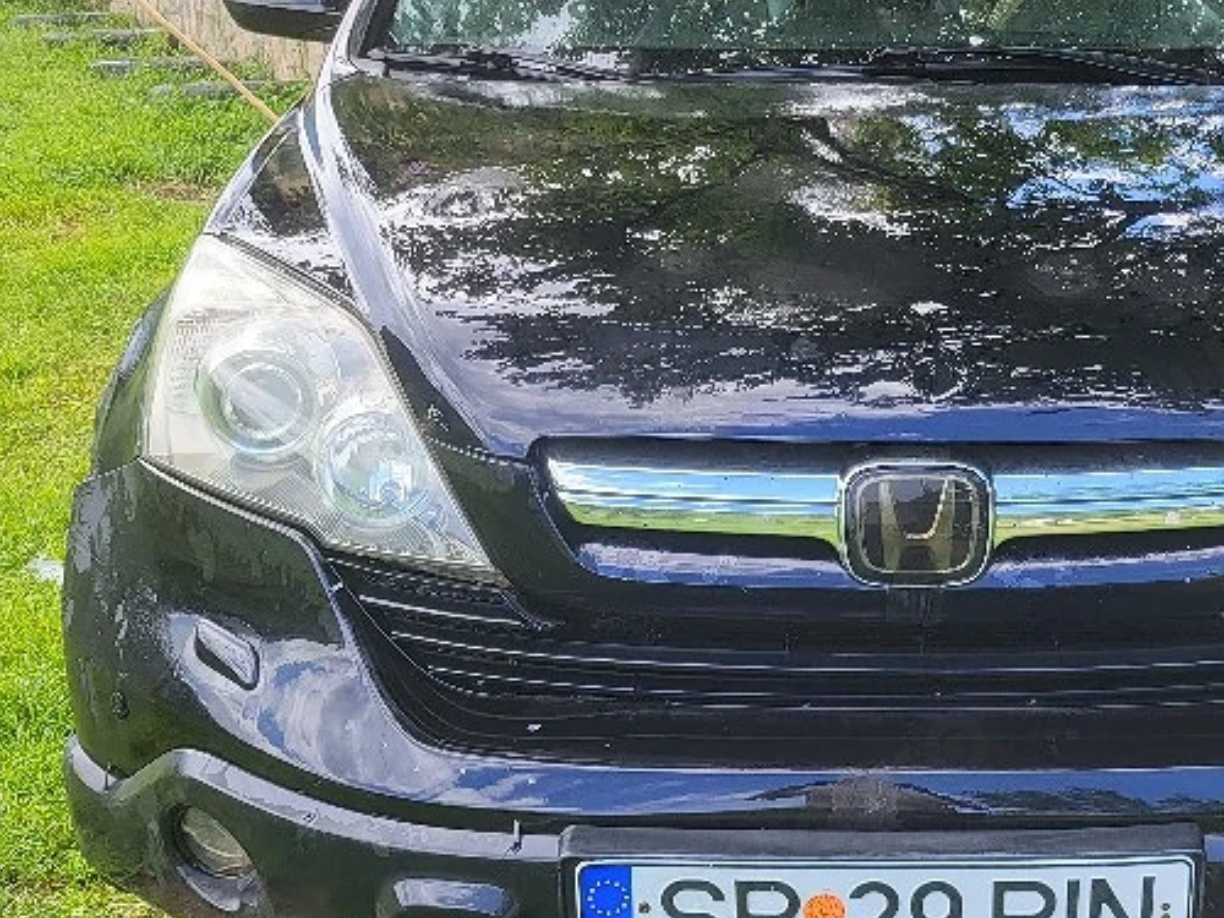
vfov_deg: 27.8
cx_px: 889
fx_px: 1839
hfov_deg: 36.1
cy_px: 286
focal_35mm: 52
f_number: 1.8
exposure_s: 1/323
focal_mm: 5.4
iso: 40
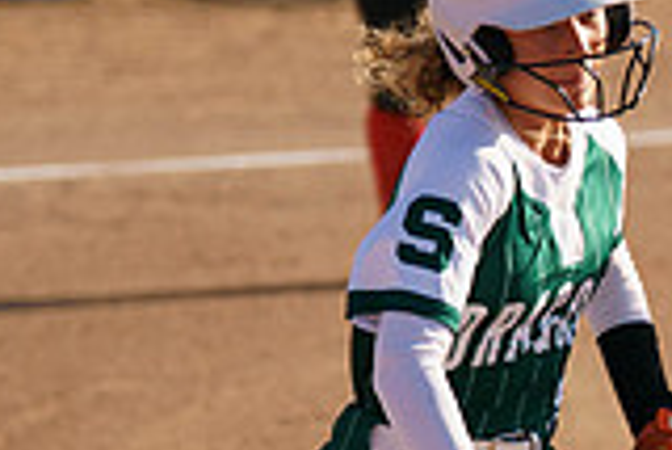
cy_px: 479
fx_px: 9641
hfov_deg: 3.9
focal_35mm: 516
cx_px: 1372
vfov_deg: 2.7
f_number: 2.8
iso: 320
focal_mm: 103
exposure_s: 1/3200
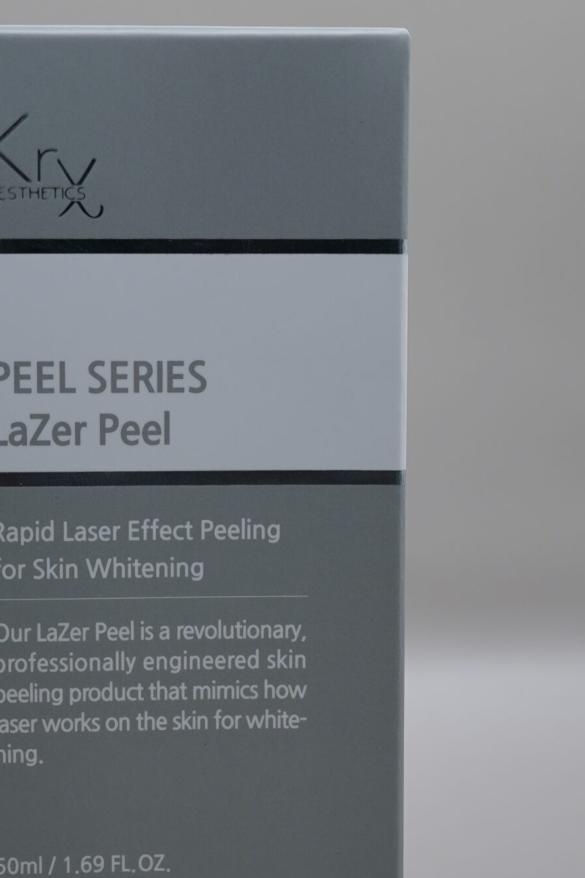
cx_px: 206
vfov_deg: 29.2
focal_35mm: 69
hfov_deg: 19.7
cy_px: 472
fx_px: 1681
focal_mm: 24
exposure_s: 1/100
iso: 250
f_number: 6.3
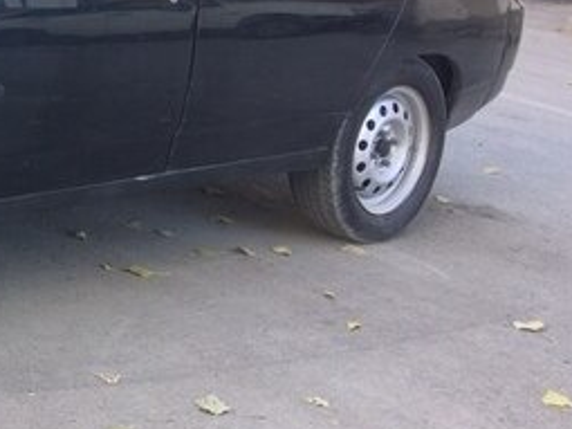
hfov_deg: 23.3
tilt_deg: -10.0
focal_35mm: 75
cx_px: -153
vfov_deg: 18.9
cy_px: -26
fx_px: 1239
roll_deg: -3.7
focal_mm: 4.15
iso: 32
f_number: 2.2
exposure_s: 1/125
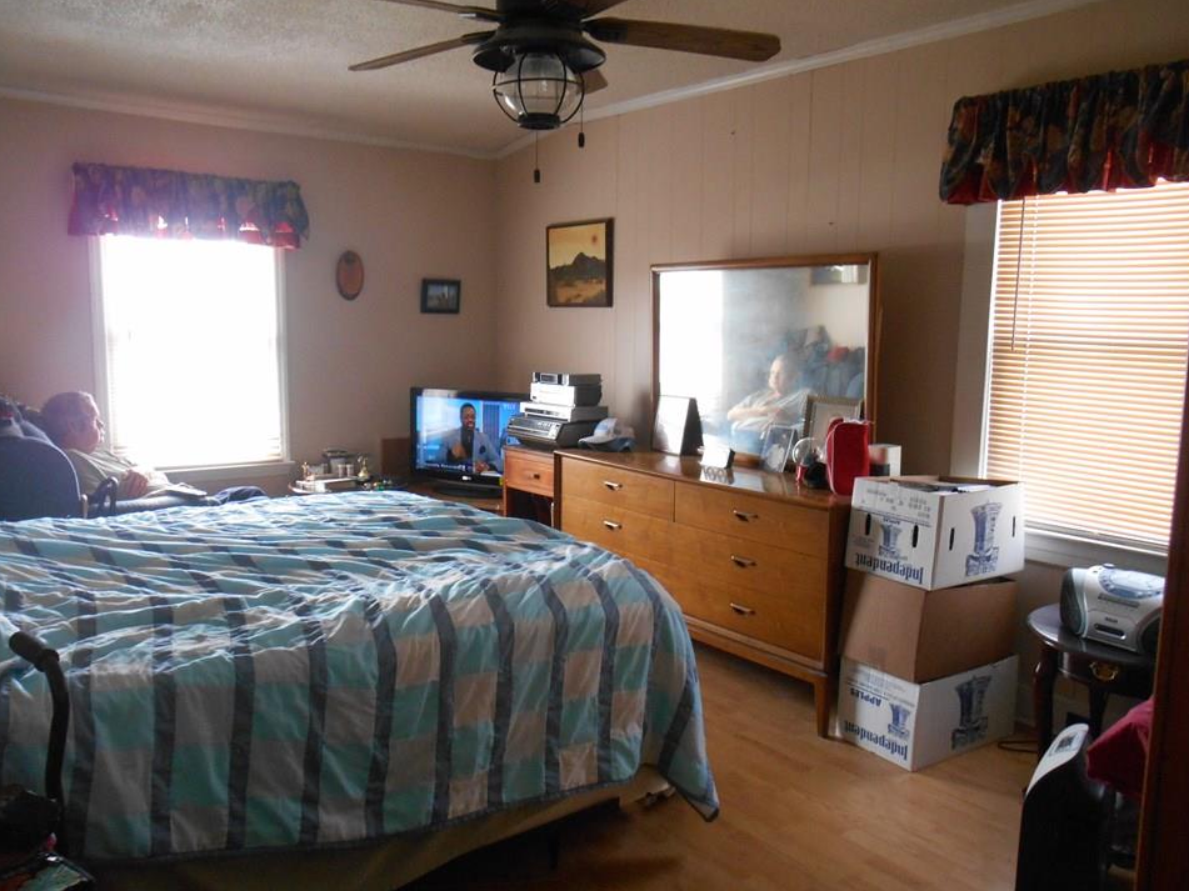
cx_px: 588
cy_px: 452
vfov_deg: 49.7
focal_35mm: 28
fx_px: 962
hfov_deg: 63.4
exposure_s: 1/25
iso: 400
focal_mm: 4.7
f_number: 3.4
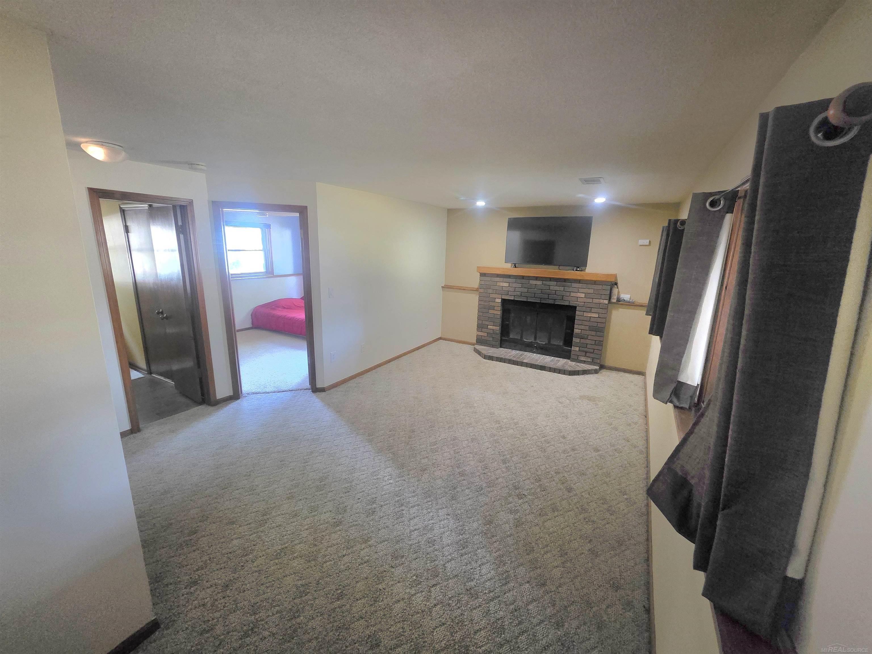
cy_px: 327
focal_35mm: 13
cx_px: 436
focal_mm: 2.2
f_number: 1.9
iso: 1250
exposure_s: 1/60.2
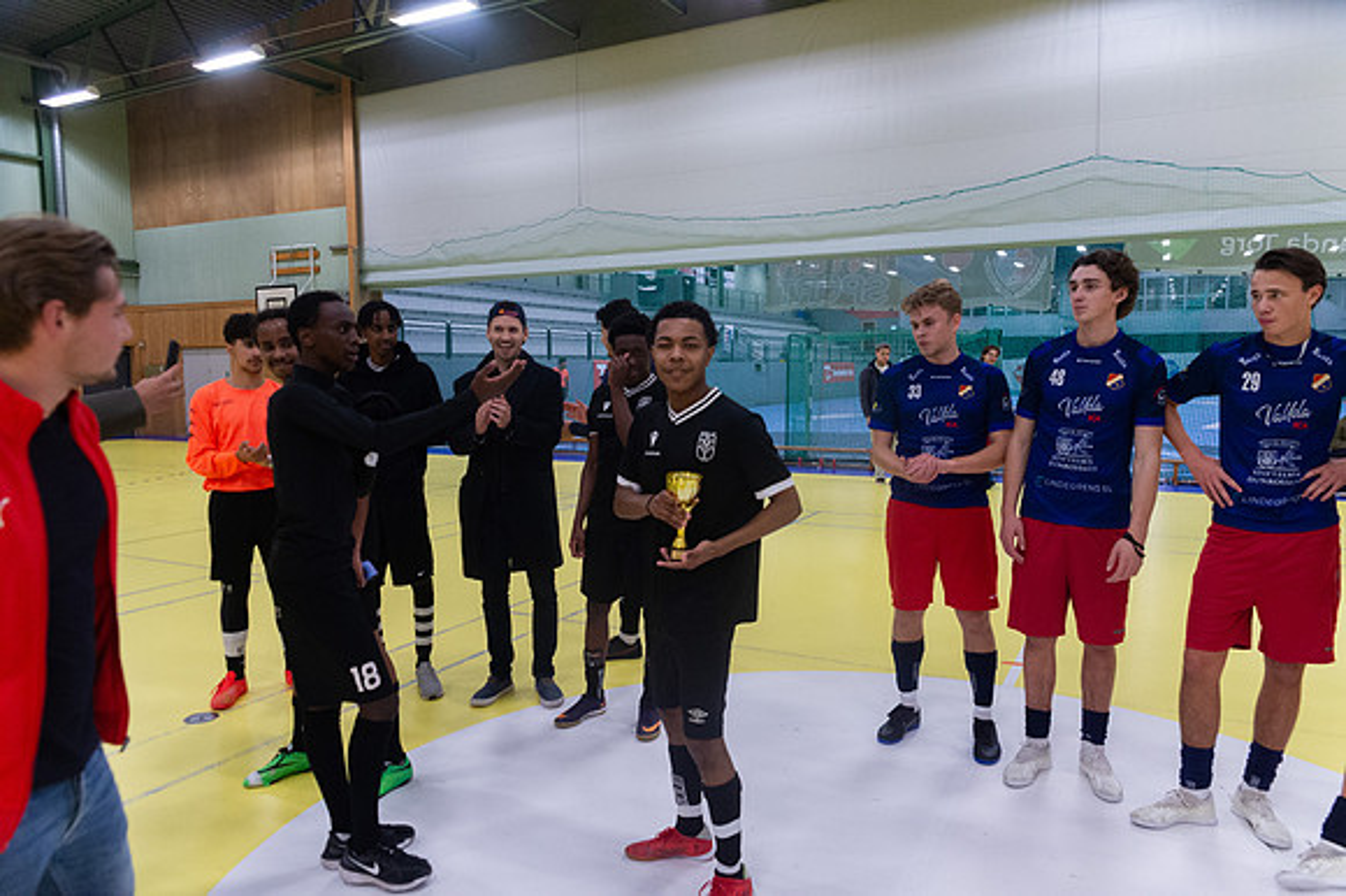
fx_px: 897
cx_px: 673
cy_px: 448
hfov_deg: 73.8
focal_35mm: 24
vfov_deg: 53.1
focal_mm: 24
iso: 3600
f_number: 3.5
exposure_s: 1/500
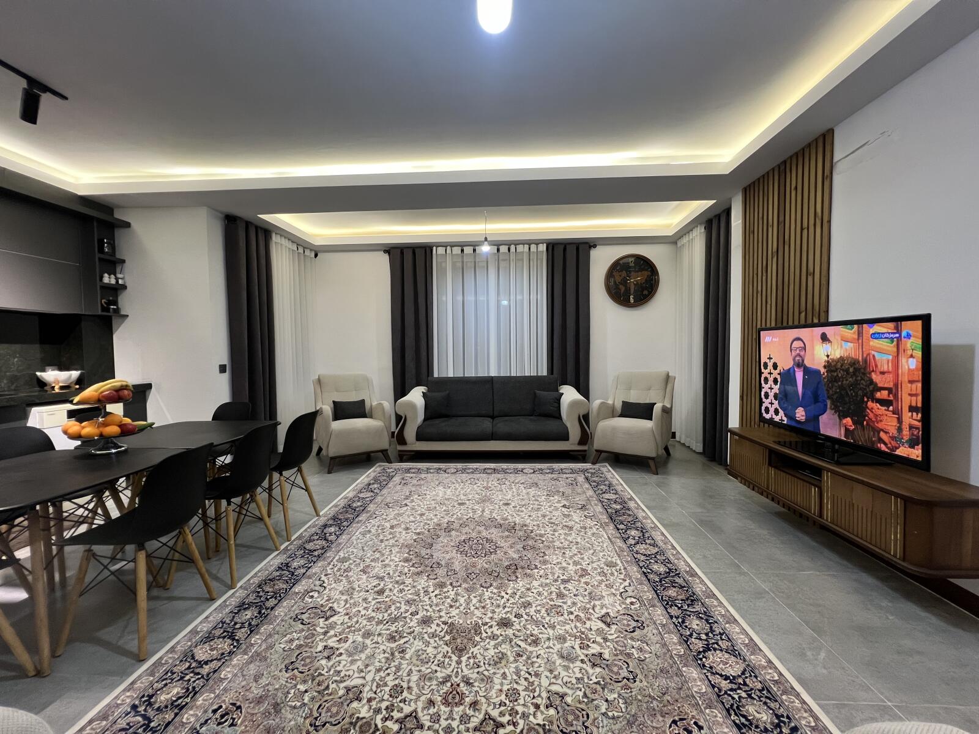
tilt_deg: -2.6
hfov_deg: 106.2
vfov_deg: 89.9
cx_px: 490
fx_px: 368
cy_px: 367
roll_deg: +0.6
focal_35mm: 13
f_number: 1.8
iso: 250
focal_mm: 1.57
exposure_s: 1/100
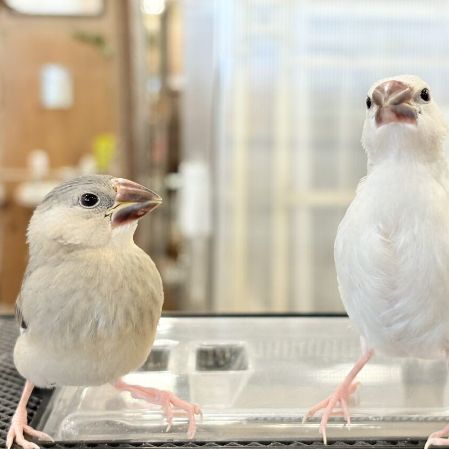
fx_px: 954
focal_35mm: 65
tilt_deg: -3.0
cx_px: 251
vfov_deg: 26.5
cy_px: 215
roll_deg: +1.1
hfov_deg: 26.5
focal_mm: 5.96
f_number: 1.6
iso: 80
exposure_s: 1/100
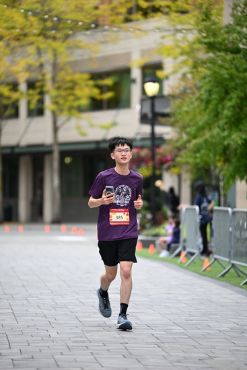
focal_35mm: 180
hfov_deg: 7.6
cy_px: 185
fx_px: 1851
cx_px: 124
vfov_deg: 11.4
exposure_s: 1/2000
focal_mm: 180
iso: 640
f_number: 2.8
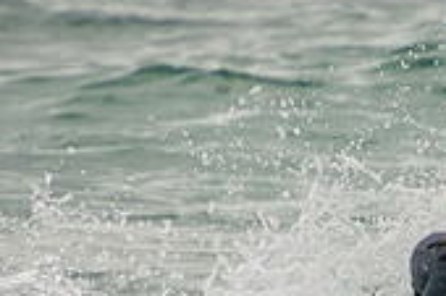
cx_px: 527
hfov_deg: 1.0
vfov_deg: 0.7
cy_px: 363
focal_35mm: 2050
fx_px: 25372
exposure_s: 1/1250
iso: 280
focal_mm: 400
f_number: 5.6
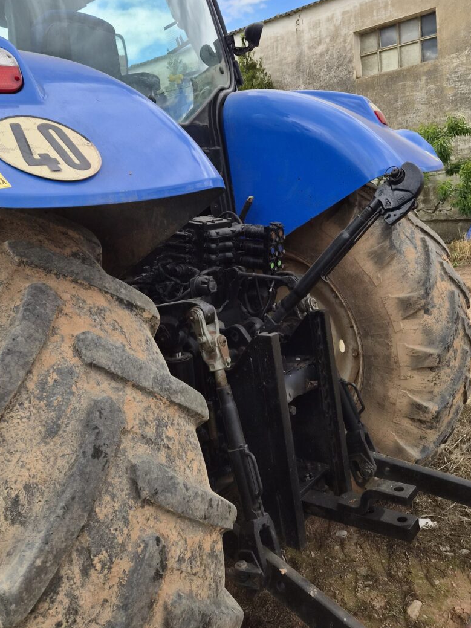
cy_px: 265
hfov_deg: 45.4
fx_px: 563
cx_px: 236
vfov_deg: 58.1
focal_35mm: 31
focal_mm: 5.4
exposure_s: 1/3480
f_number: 1.8
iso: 80
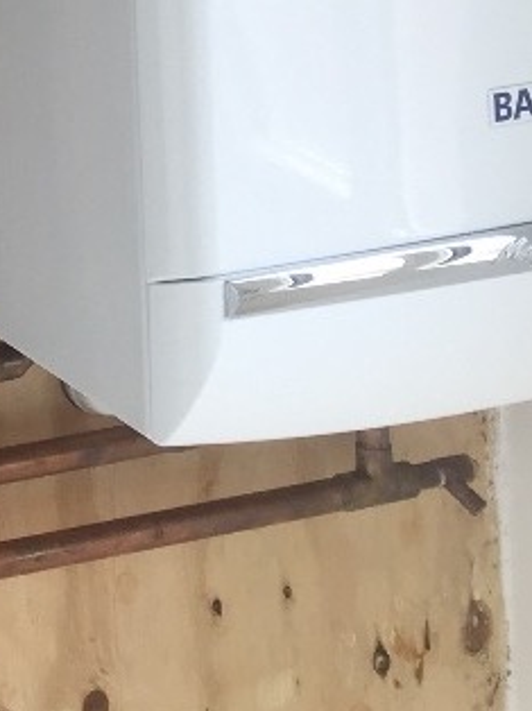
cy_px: -421
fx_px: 2278
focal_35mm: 111
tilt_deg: -1.2
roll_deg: +2.5
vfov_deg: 16.0
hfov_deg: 12.3
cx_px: -392
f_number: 2.2
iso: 32
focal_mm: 4.15
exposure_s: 1/60
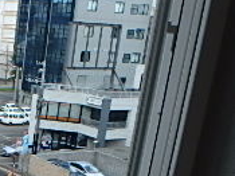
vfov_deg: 18.0
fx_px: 522
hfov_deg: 22.1
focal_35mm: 77
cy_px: 222
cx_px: -90
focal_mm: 3.7
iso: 125
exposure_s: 1/500
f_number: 3.5
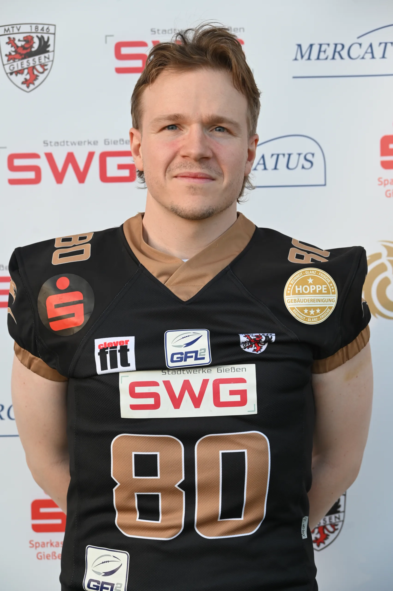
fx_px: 1312
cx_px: 196
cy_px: 296
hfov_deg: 17.0
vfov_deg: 25.4
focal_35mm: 80
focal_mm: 80
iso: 400
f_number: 6.3
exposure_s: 1/200
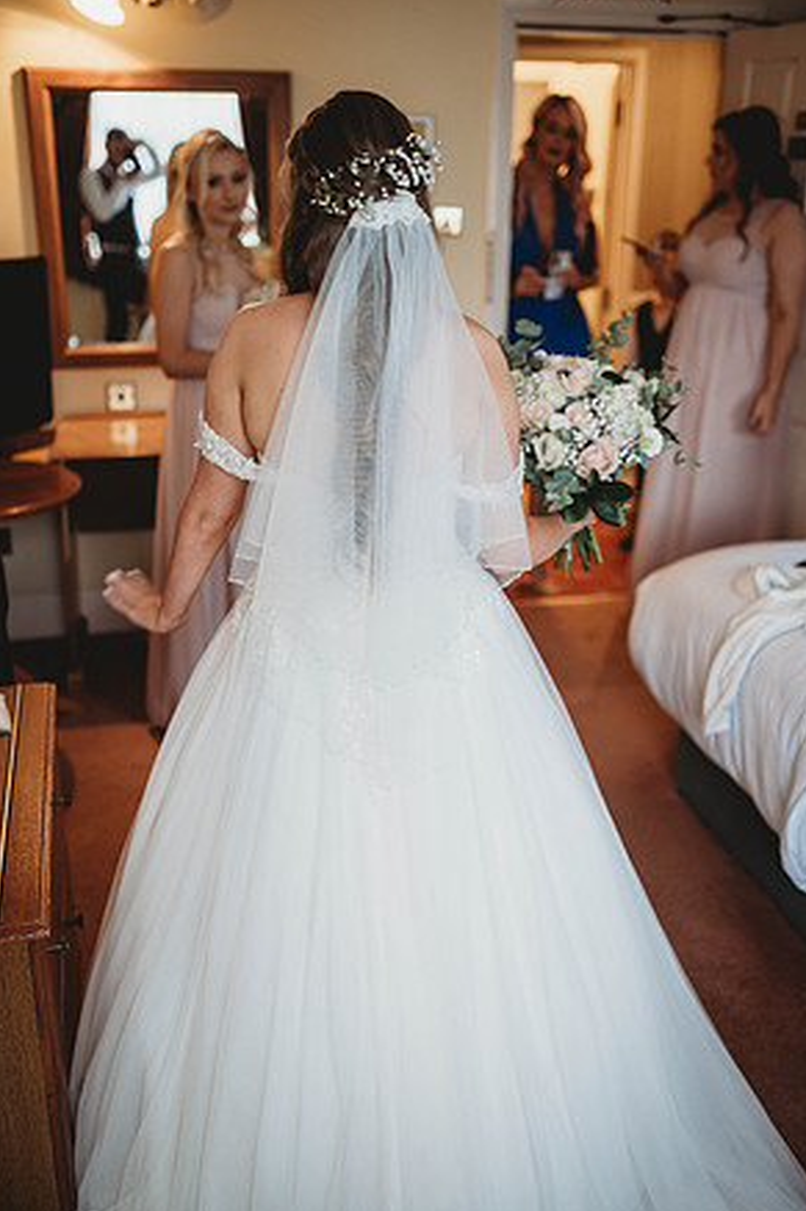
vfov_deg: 53.1
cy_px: 610
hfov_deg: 36.8
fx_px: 1210
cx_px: 406
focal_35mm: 36
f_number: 1.8
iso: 400
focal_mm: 35
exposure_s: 1/125
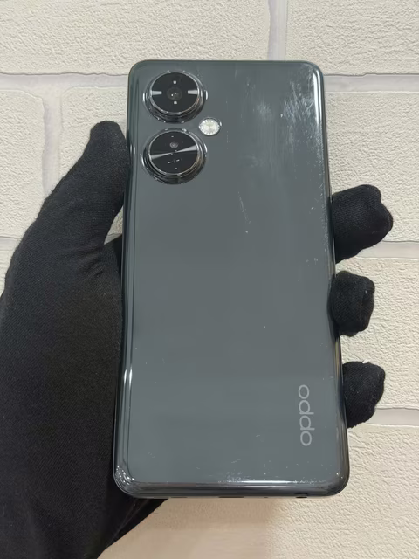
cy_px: 280
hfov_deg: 30.3
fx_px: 775
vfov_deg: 39.7
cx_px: 210
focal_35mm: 48
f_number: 1.78
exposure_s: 1/50
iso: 125
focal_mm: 6.76
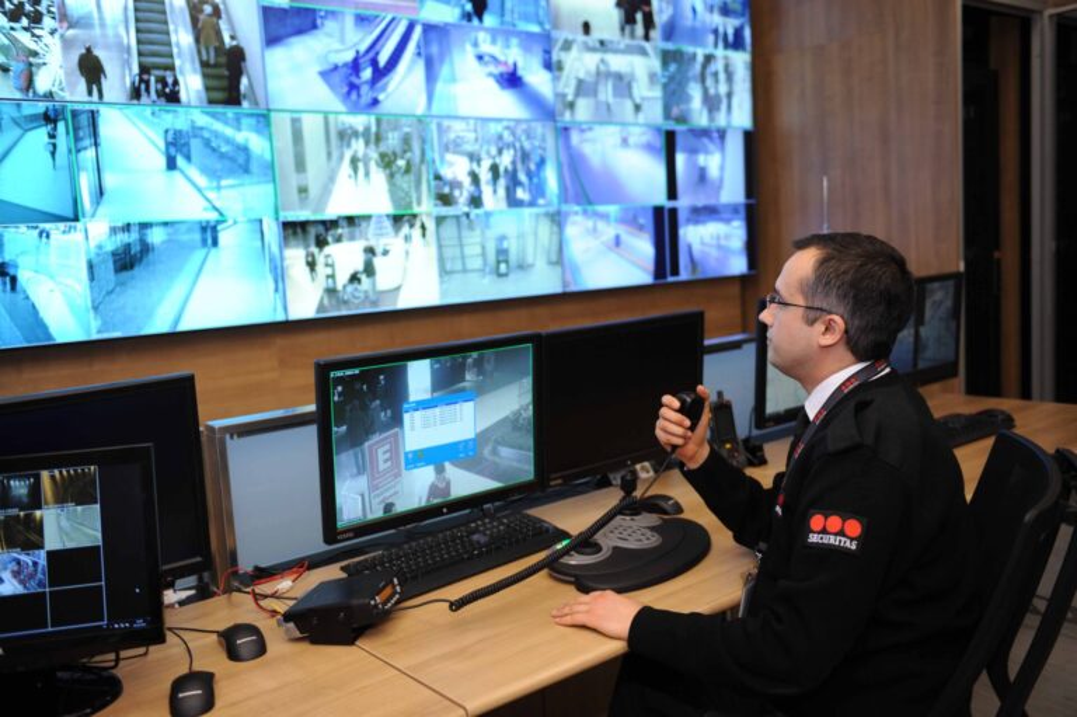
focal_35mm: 32
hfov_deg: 58.7
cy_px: 358
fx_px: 957
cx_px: 538
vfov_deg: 41.1
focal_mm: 32
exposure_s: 1/200
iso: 1000
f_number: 2.8
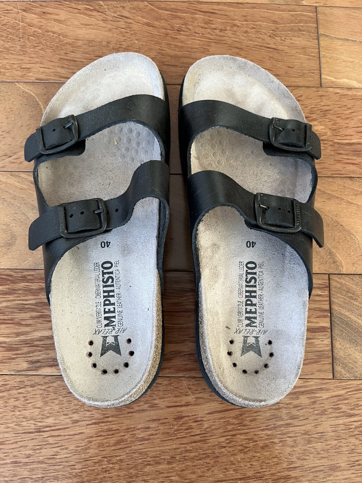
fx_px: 363
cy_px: 242
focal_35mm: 26
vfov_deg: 67.3
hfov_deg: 53.1
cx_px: 181
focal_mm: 5.1
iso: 125
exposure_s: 1/60
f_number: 1.6
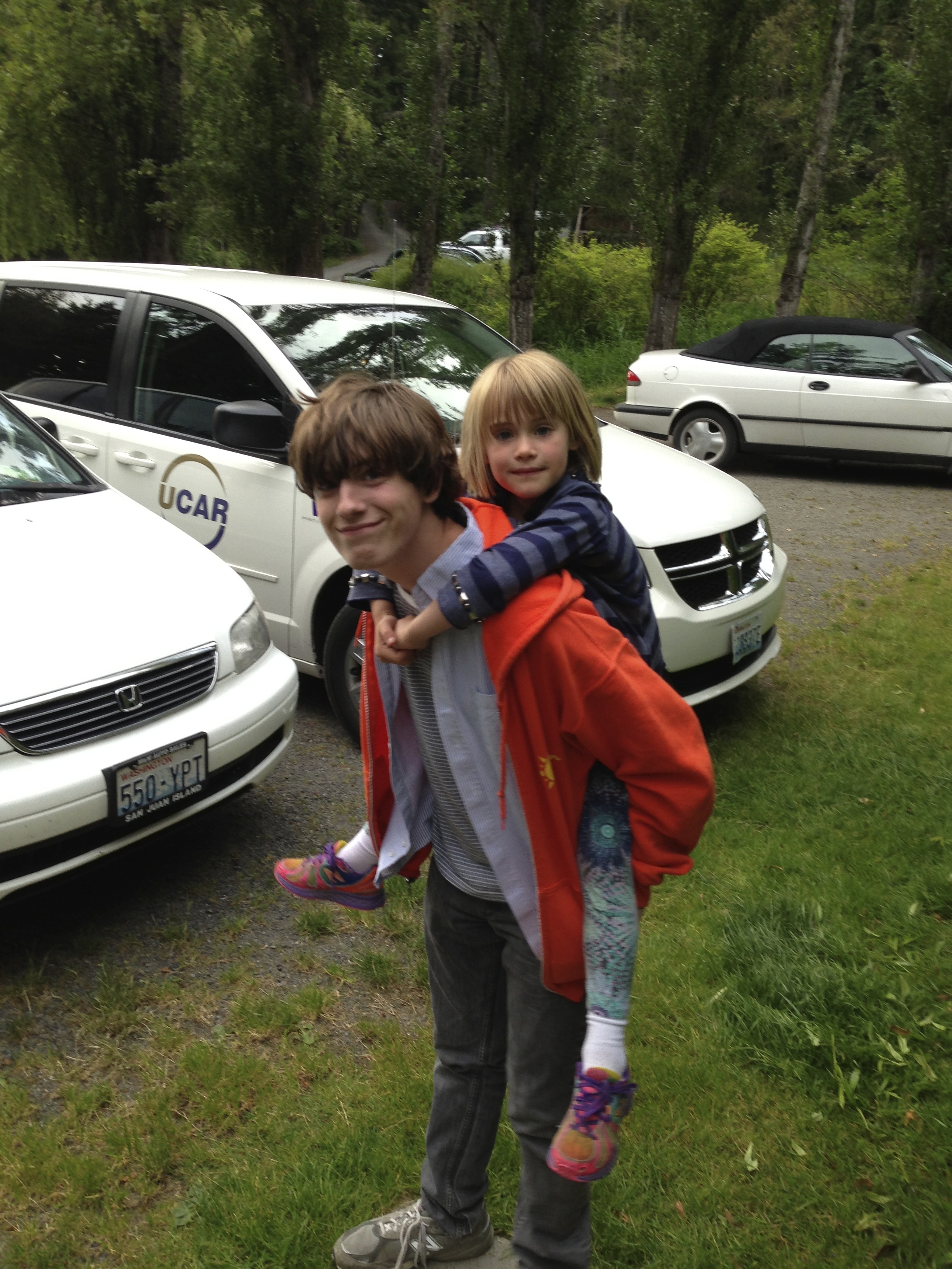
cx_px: 476
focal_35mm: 33
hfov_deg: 42.9
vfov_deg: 55.4
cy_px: 634
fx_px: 1210
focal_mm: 4.13
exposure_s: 1/40
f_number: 2.4
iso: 64
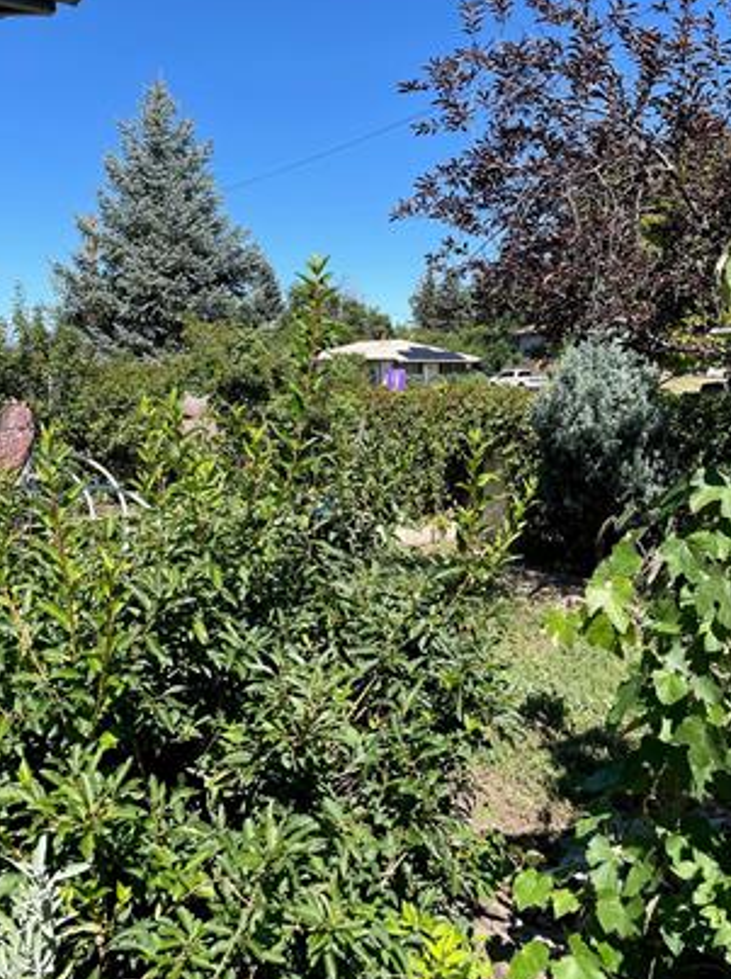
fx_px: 875
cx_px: 378
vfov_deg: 58.3
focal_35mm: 31
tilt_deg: -2.9
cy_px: 430
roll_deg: +0.8
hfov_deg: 45.3
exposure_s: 1/1916
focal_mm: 4.2
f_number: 1.6
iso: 32
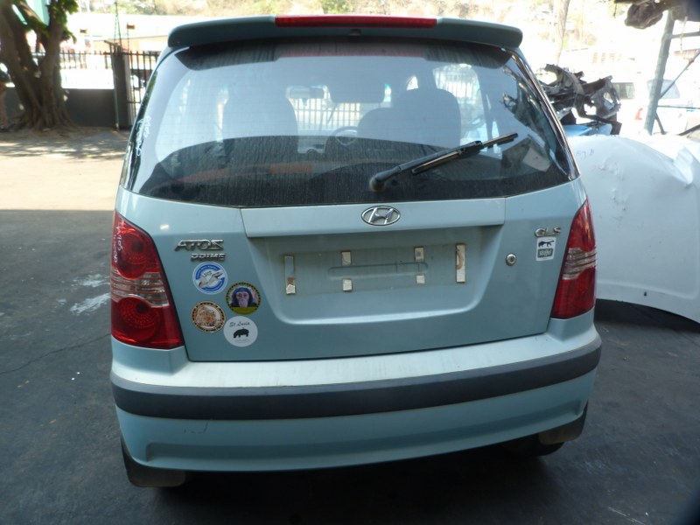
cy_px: 262
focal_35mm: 25
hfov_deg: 69.4
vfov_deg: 54.9
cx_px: 350
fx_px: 506
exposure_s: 1/80
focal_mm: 4.5
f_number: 2.8
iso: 80
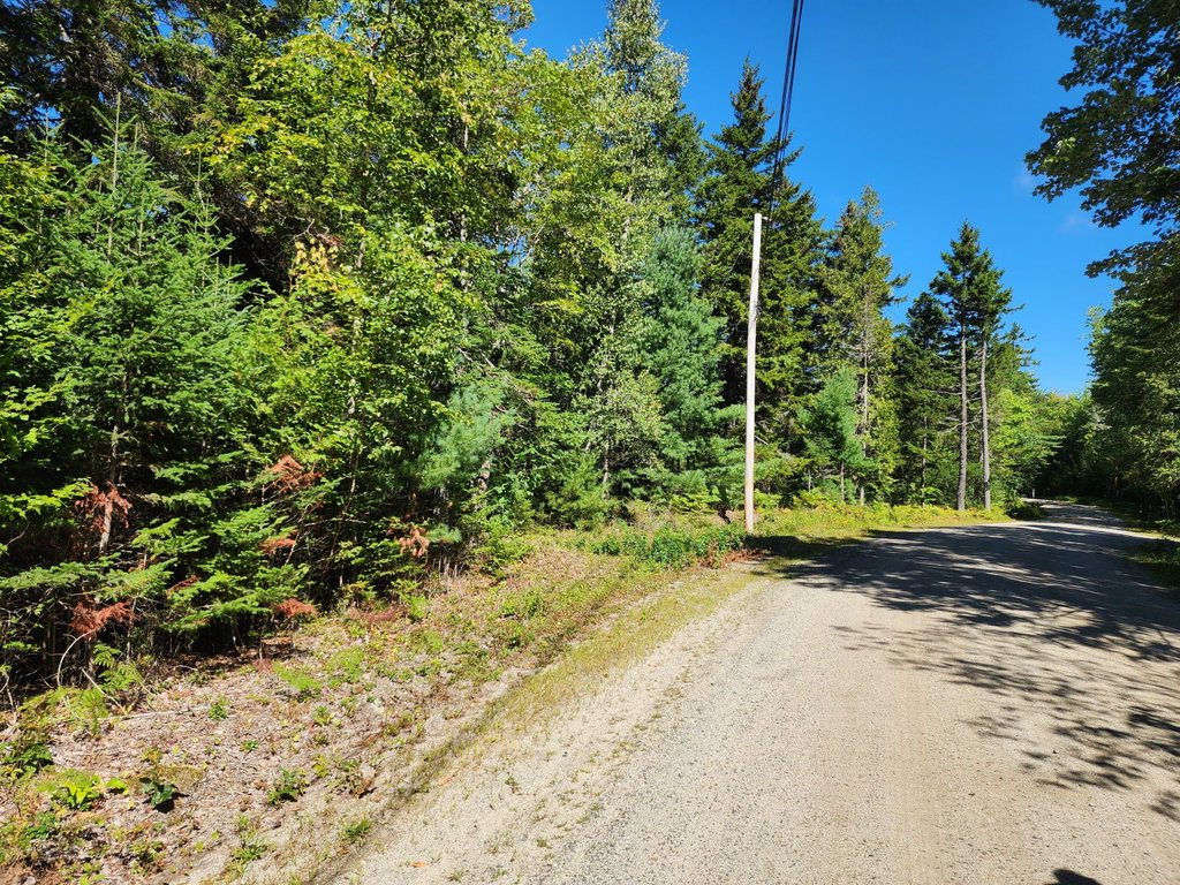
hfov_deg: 73.9
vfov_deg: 58.9
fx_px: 784
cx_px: 590
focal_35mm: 23
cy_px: 442
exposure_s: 1/750
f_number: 1.8
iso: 12
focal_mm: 6.4
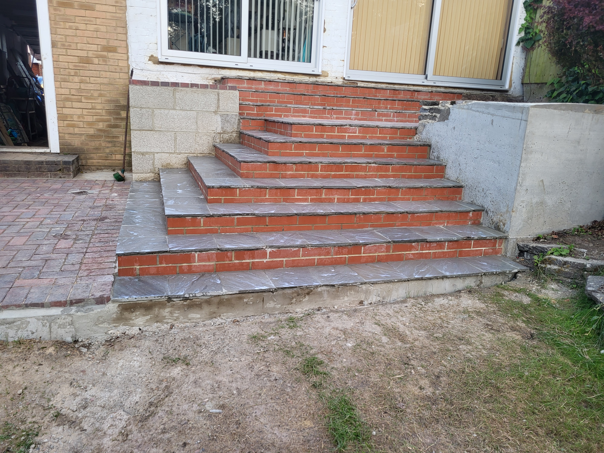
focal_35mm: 26
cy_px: 226
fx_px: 454
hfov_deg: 67.3
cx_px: 302
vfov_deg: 53.1
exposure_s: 1/100
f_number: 1.8
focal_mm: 5.4
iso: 64
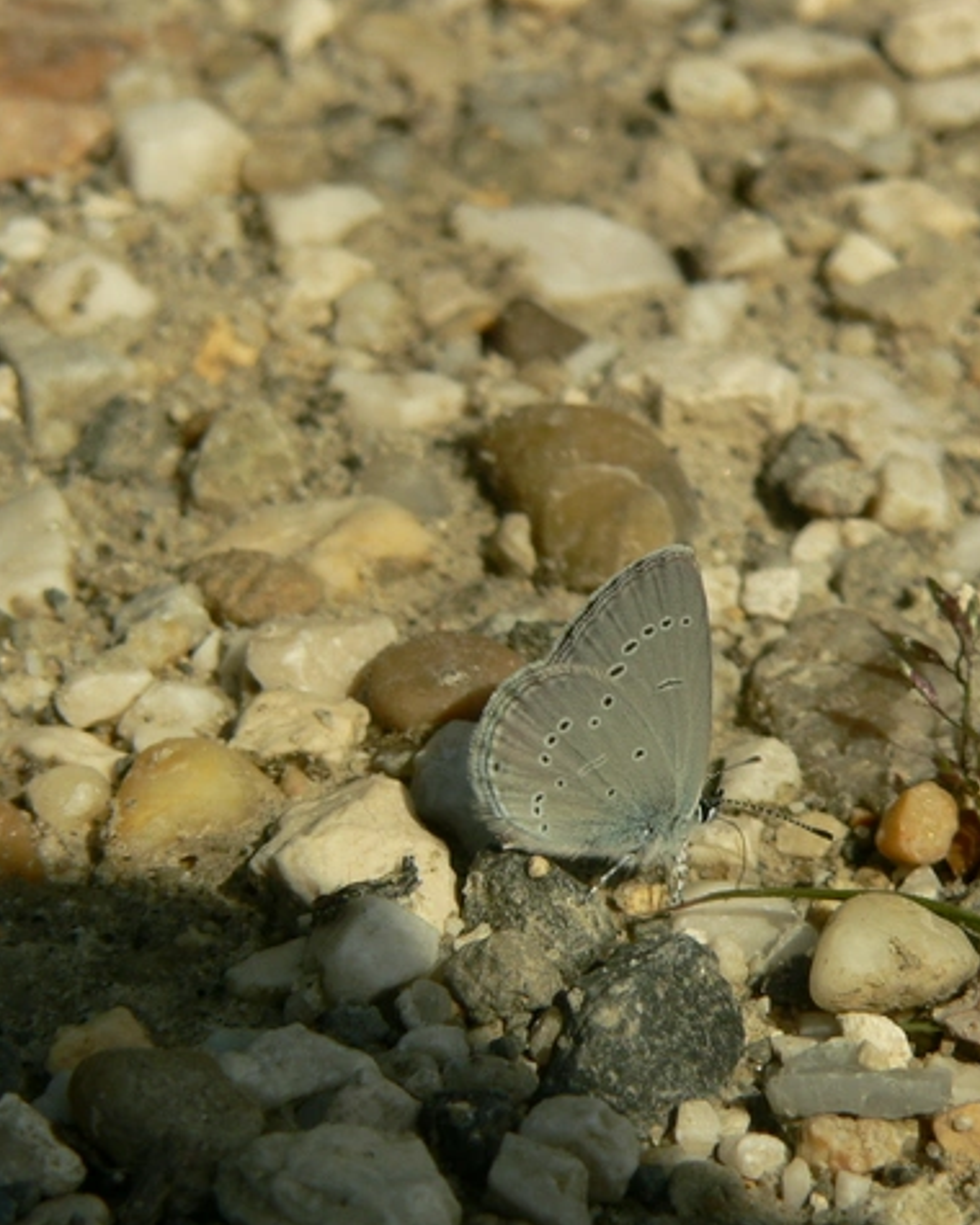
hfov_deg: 10.6
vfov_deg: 13.2
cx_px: 549
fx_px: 5293
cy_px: 614
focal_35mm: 146
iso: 80
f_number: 5.6
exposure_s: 1/1000
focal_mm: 18.5
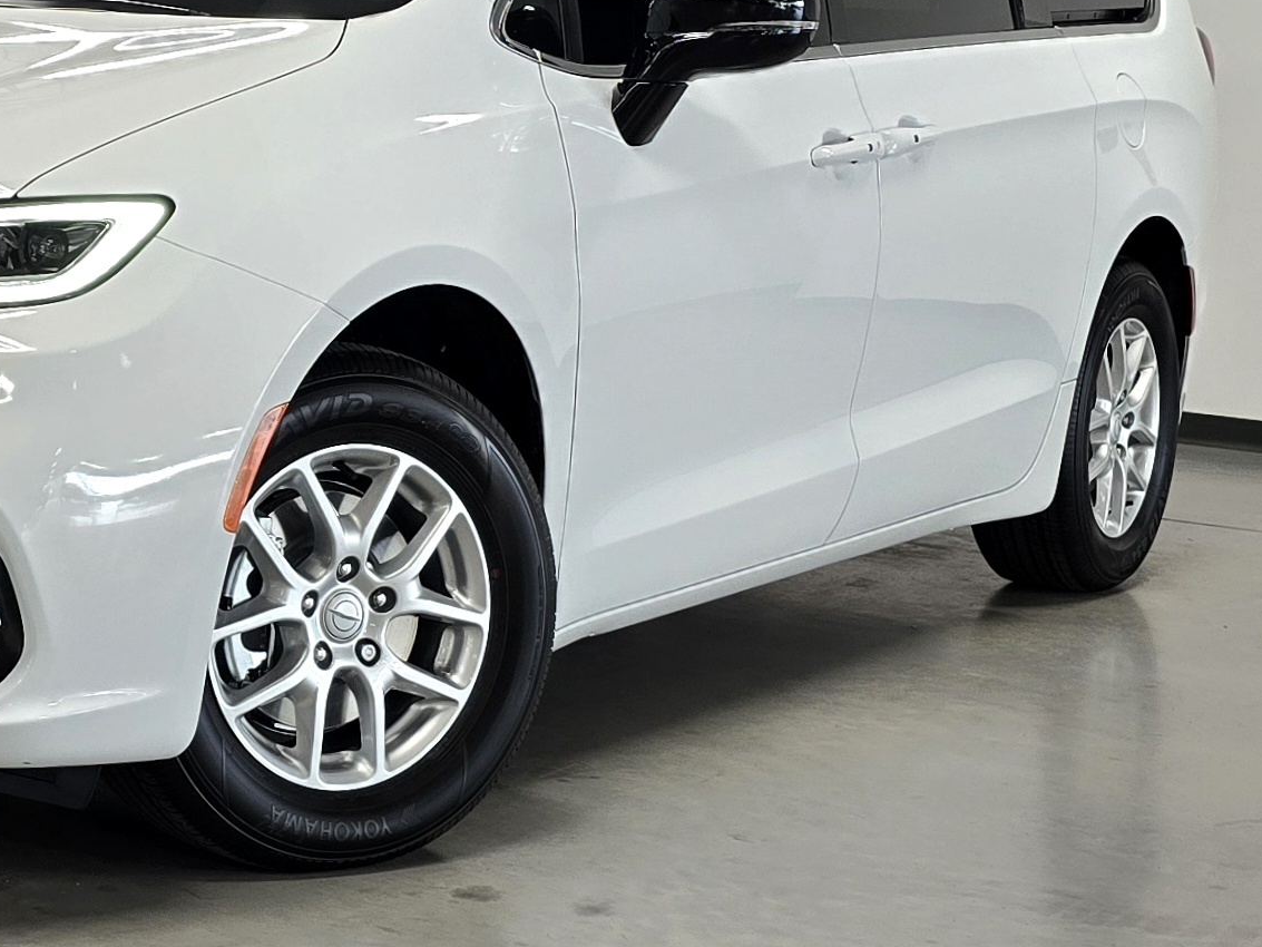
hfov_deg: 33.6
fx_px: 1860
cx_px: -59
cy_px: -71
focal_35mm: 51
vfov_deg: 26.5
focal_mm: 6.3
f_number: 1.7
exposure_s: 1/120
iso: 80
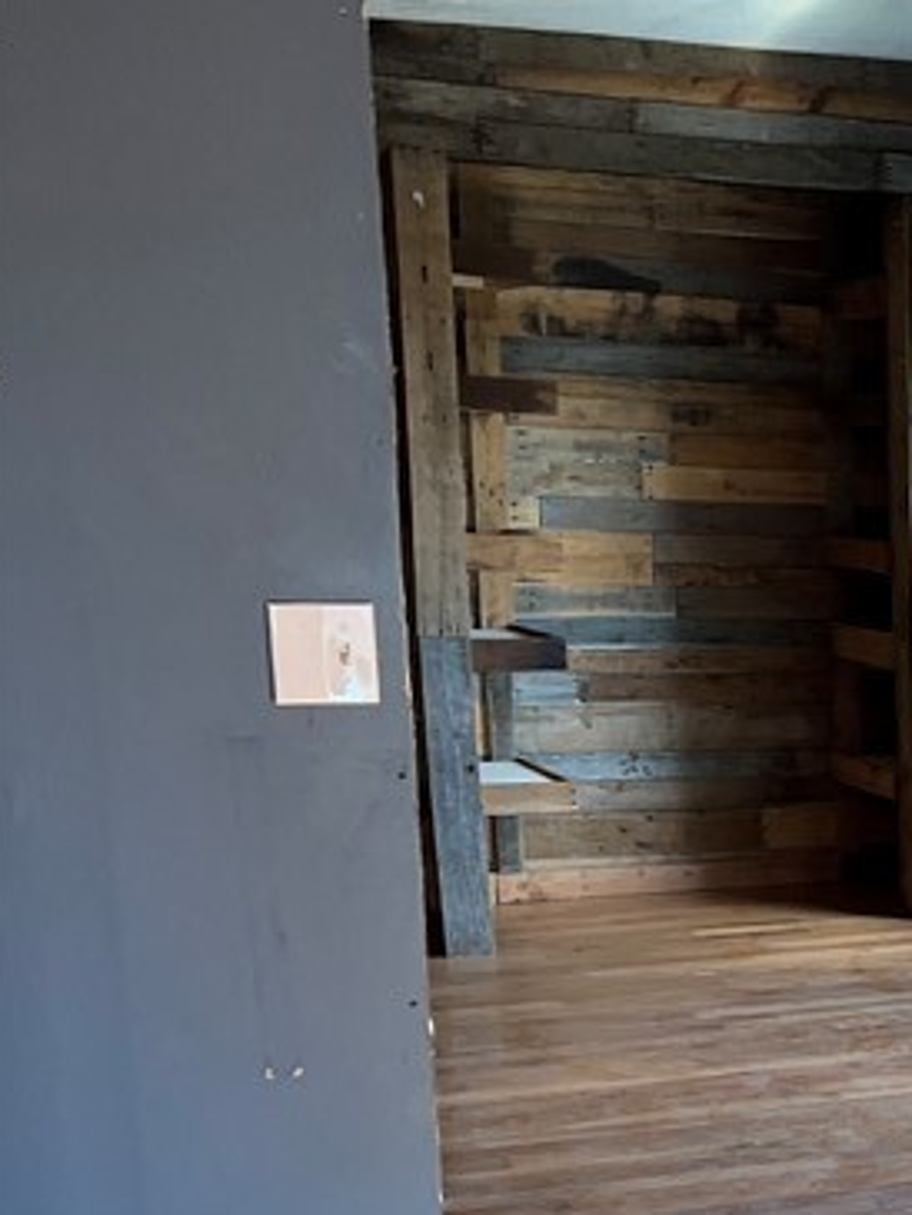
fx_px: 2563
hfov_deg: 18.4
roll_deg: -2.2
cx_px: 1265
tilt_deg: -15.6
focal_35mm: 73
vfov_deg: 25.5
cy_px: 1172
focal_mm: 5.7
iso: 100
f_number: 1.5
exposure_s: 1/121
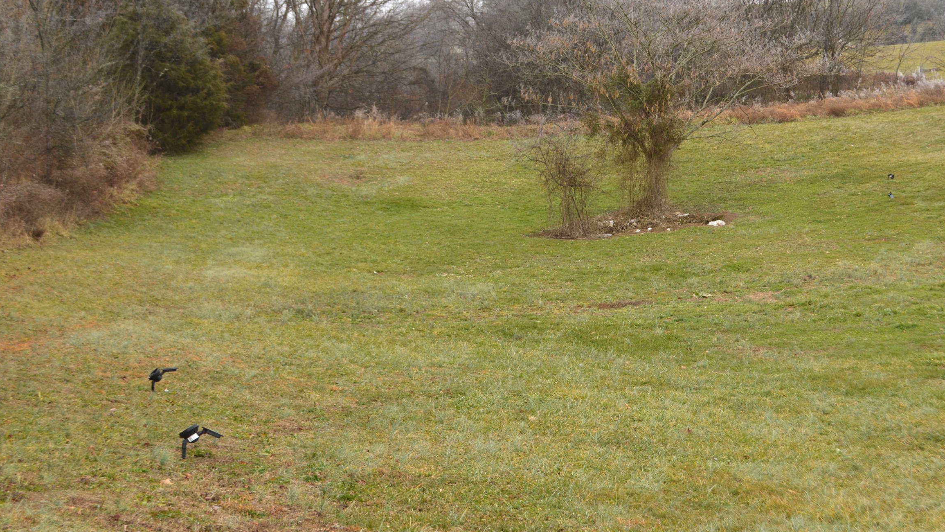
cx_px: 569
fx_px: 1328
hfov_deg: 39.0
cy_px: 194
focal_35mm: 53
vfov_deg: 22.6
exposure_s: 1/125
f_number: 5.6
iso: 100
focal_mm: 26
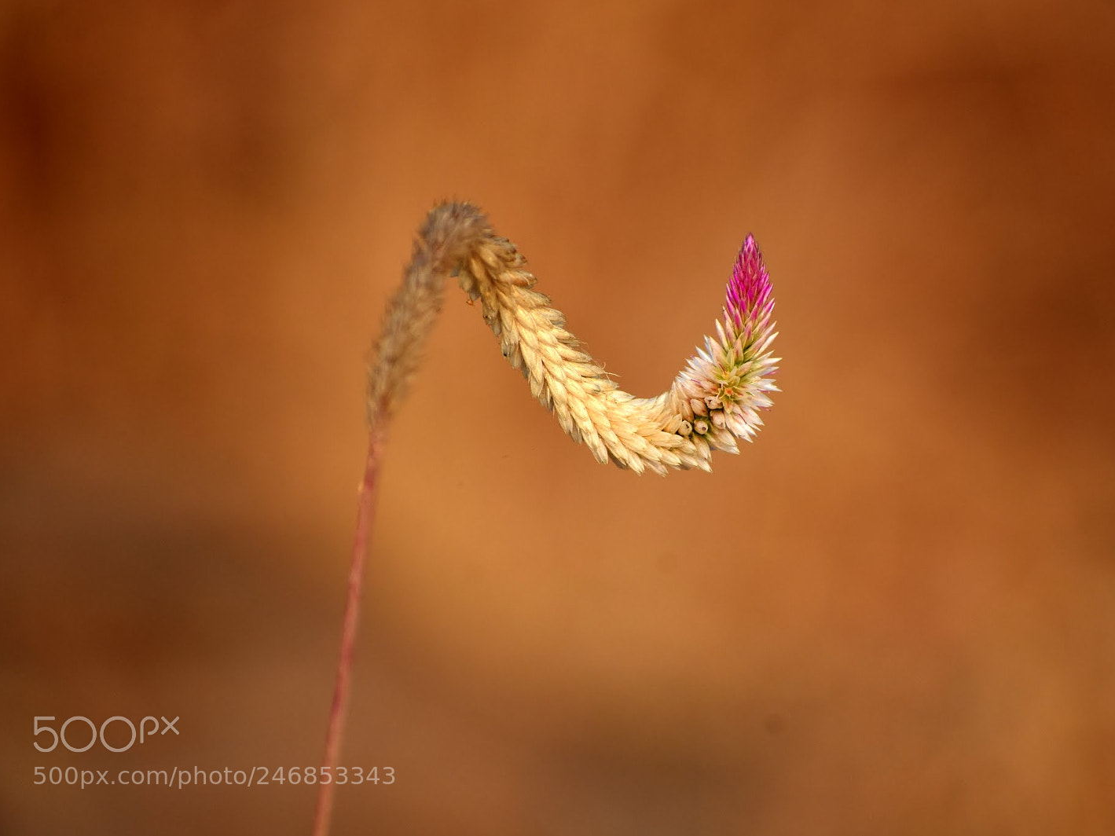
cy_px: 418
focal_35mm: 488
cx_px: 613
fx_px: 15717
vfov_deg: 3.0
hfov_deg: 4.1
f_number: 6.3
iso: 400
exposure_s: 1/1600
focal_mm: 300
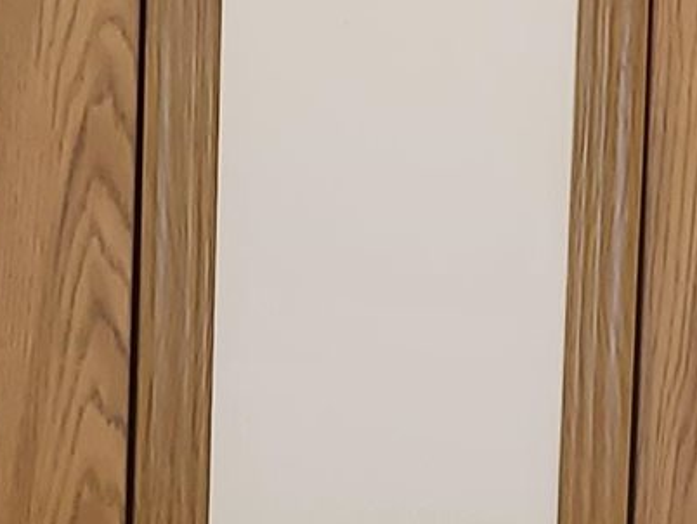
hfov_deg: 10.3
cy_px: 441
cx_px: 558
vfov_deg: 7.8
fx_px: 3848
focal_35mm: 191
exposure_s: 1/40
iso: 250
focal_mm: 4.6
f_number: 2
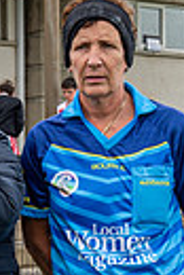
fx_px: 1430
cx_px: -173
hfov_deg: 7.1
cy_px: 263
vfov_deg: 10.9
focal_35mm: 187
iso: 100
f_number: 5
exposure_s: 1/100
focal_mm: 32
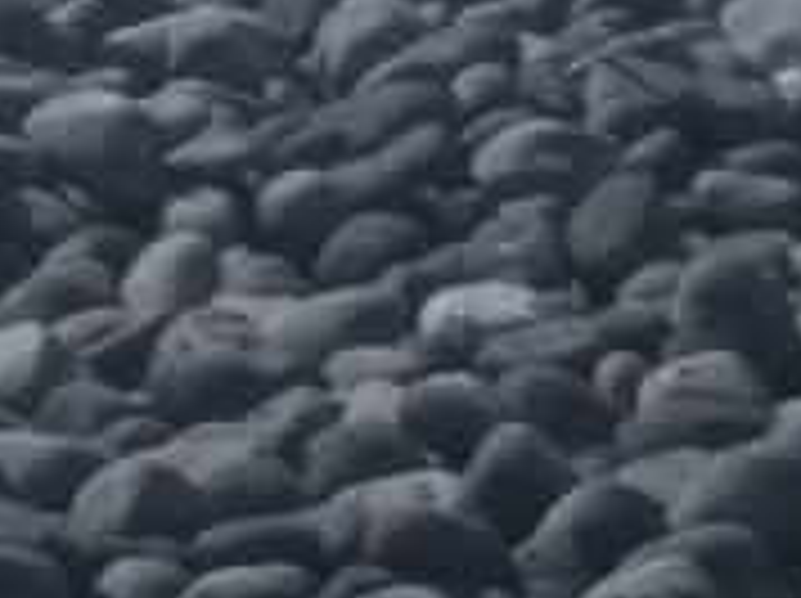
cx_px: 140
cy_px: -387
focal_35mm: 117
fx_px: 2704
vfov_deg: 11.9
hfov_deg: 16.7
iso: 100
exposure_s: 1/1839
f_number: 2.2
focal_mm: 3.82
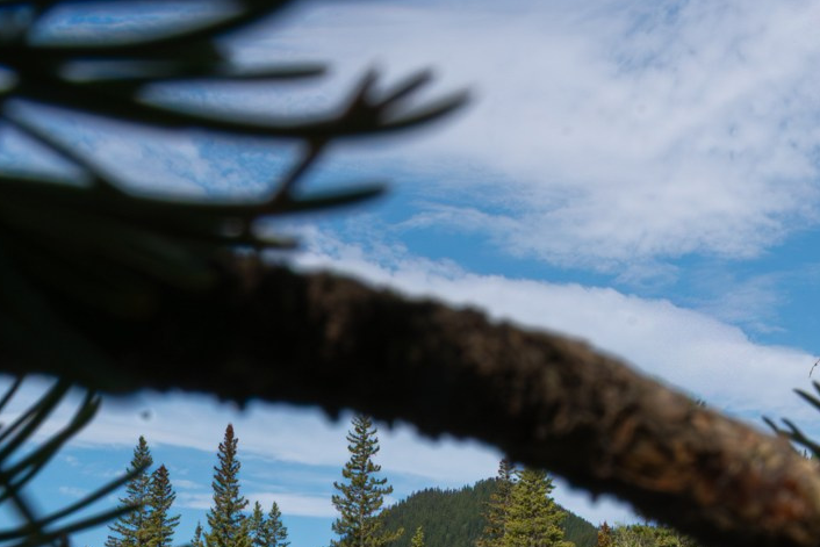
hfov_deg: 23.4
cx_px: 468
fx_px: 1982
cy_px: 858
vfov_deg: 14.5
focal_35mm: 87
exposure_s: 1/200
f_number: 22
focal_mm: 24
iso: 250
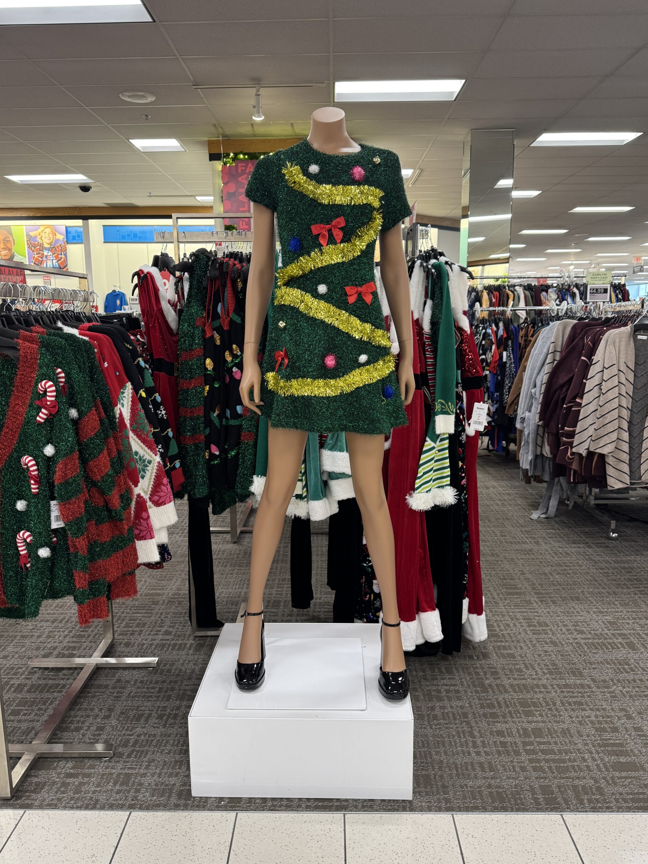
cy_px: 427
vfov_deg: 69.4
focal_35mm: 25
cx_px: 316
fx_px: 624
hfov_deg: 54.9
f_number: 1.78
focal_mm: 6.76
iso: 250
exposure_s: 1/60
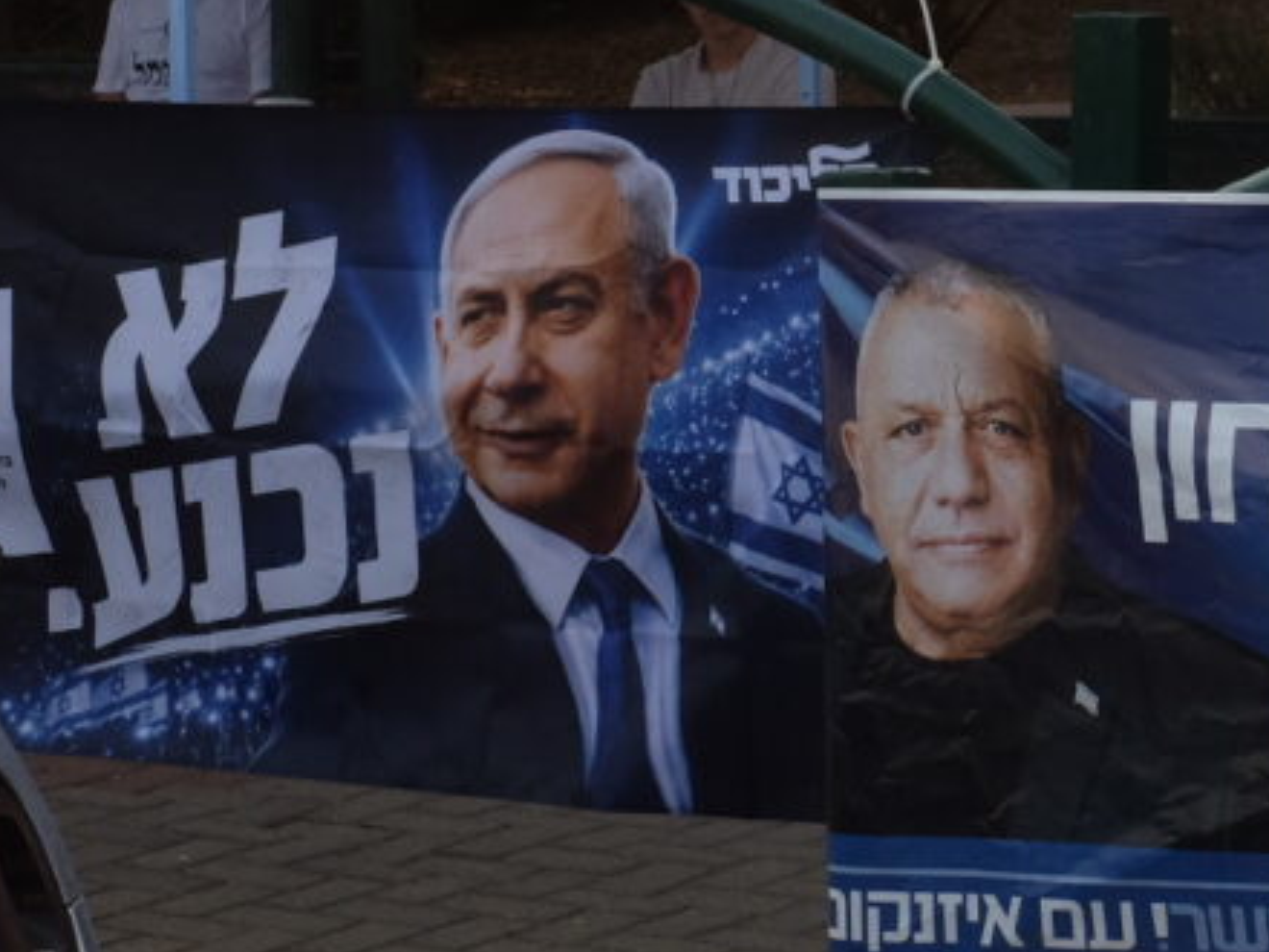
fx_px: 5096
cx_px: 1376
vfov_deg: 10.6
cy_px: 17
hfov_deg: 13.9
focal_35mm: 139
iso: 800
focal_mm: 35
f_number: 16
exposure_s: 1/180
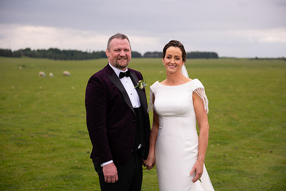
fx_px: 556
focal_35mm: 70
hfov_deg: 28.8
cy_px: 96
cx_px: 143
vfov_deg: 19.5
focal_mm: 70
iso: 64
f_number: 3.5
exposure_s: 1/320
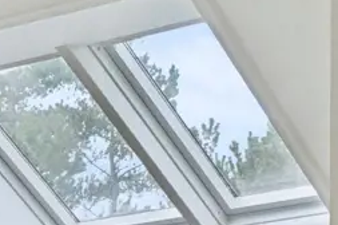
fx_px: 1817
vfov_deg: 6.5
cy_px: 656
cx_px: -309
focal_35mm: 194
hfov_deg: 9.9
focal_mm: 17
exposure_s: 1/40
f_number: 8
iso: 200
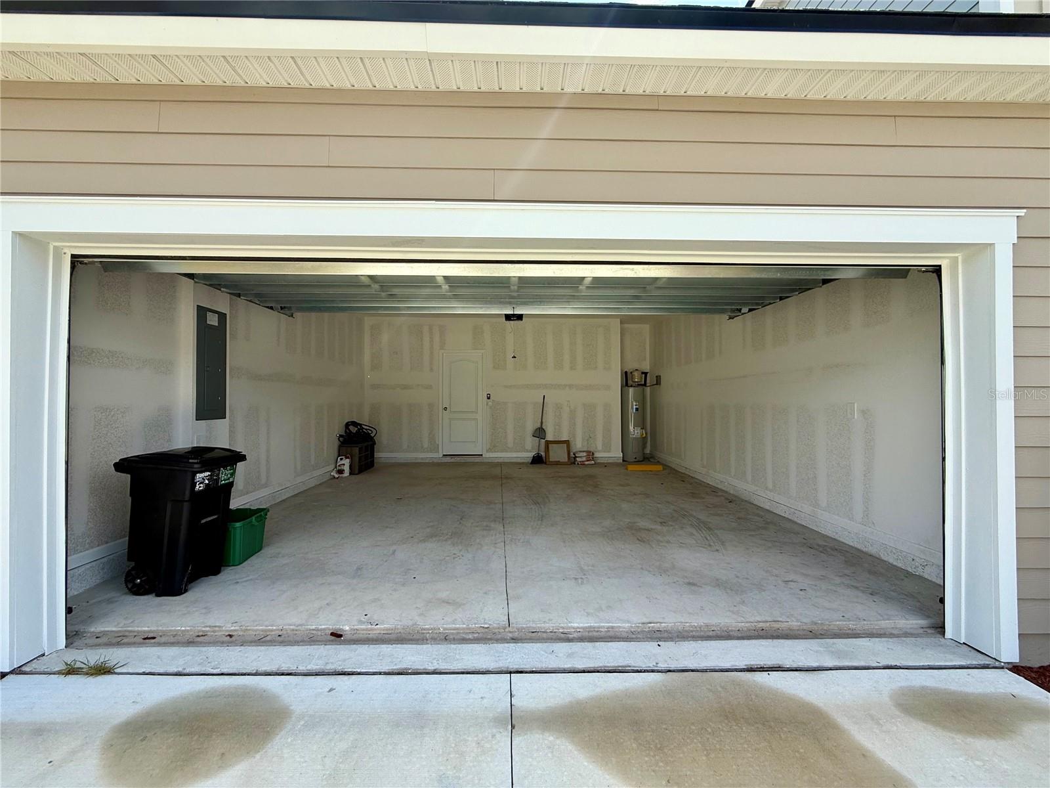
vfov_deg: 85.7
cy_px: 394
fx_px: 425
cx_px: 525
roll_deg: -0.4
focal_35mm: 14
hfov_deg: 102.1
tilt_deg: +1.3
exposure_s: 1/607
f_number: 2.2
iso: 50
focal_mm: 2.22
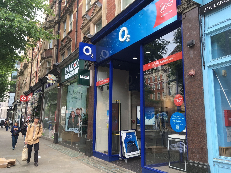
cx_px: 116
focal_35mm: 29
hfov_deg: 61.7
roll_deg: -1.3
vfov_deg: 48.2
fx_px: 194
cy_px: 86
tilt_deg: +9.0
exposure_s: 1/148
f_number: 2.2
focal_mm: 4.2
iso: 25
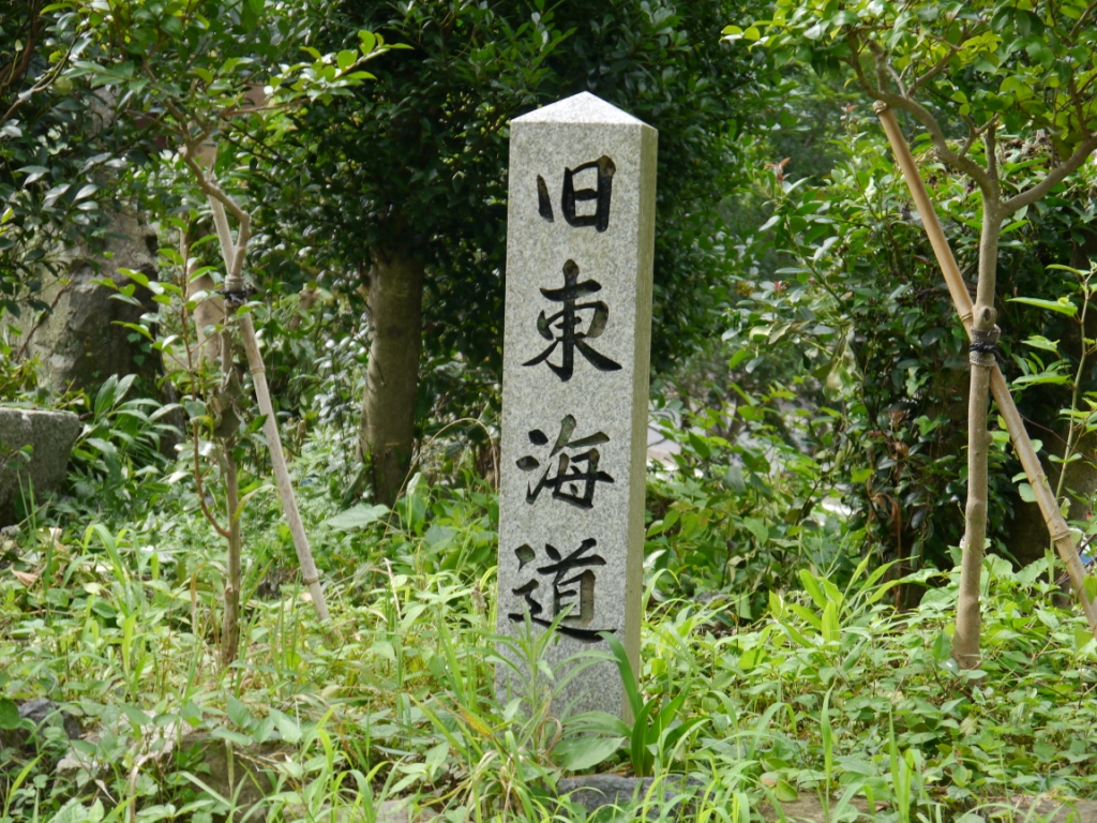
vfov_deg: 21.6
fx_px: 2155
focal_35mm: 68
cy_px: 412
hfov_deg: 28.6
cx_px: 548
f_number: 5.2
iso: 160
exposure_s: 1/100
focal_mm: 34
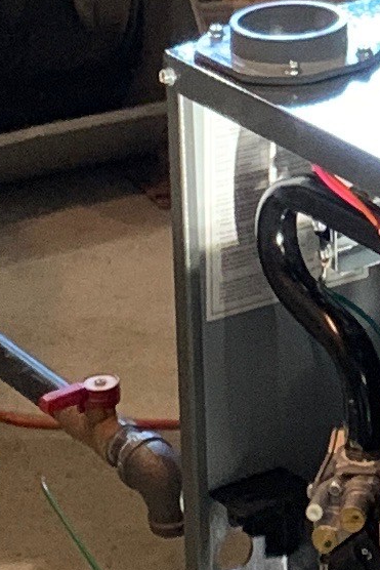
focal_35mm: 196
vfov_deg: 10.2
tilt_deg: -11.3
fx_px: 3101
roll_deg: -0.1
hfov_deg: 6.8
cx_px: 681
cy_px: -254
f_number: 1.8
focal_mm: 4.25
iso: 400
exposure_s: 1/30
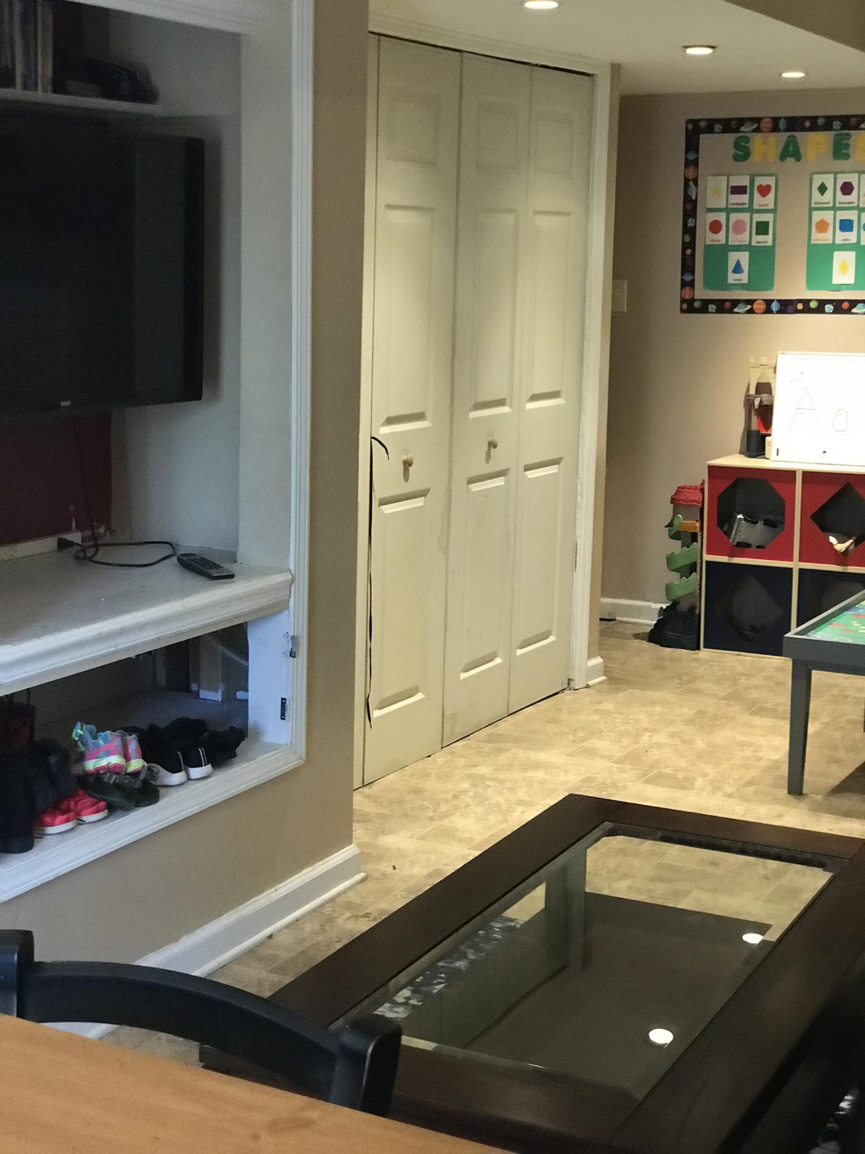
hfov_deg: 25.7
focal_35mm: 57
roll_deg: -0.5
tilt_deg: -10.8
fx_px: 1899
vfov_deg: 33.8
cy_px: 577
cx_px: 432
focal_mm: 6.6
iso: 640
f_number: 2.8
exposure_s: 1/60
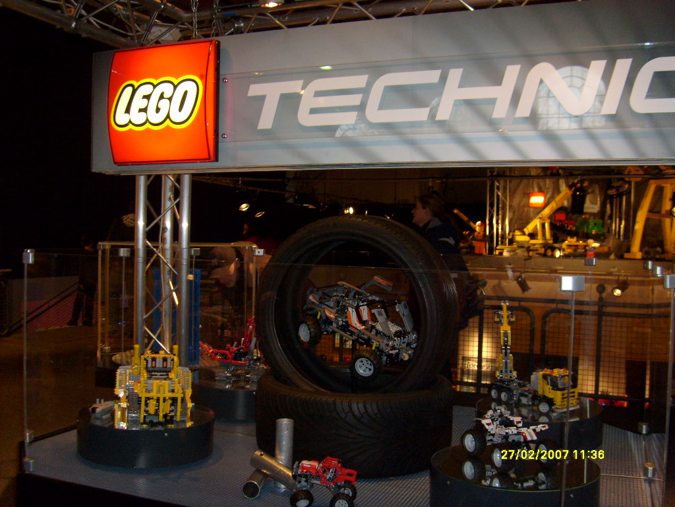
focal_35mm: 35
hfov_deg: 52.6
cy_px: 254
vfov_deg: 40.7
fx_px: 682
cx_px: 338
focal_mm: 5.8
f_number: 2.8
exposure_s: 1/45
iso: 100
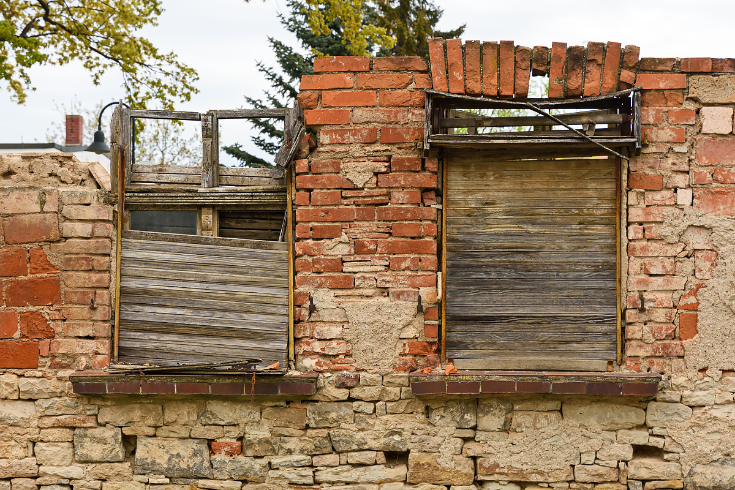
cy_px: 245
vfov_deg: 19.7
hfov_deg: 29.2
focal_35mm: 69
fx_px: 1409
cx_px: 368
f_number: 6.3
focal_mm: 46
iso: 200
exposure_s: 1/500
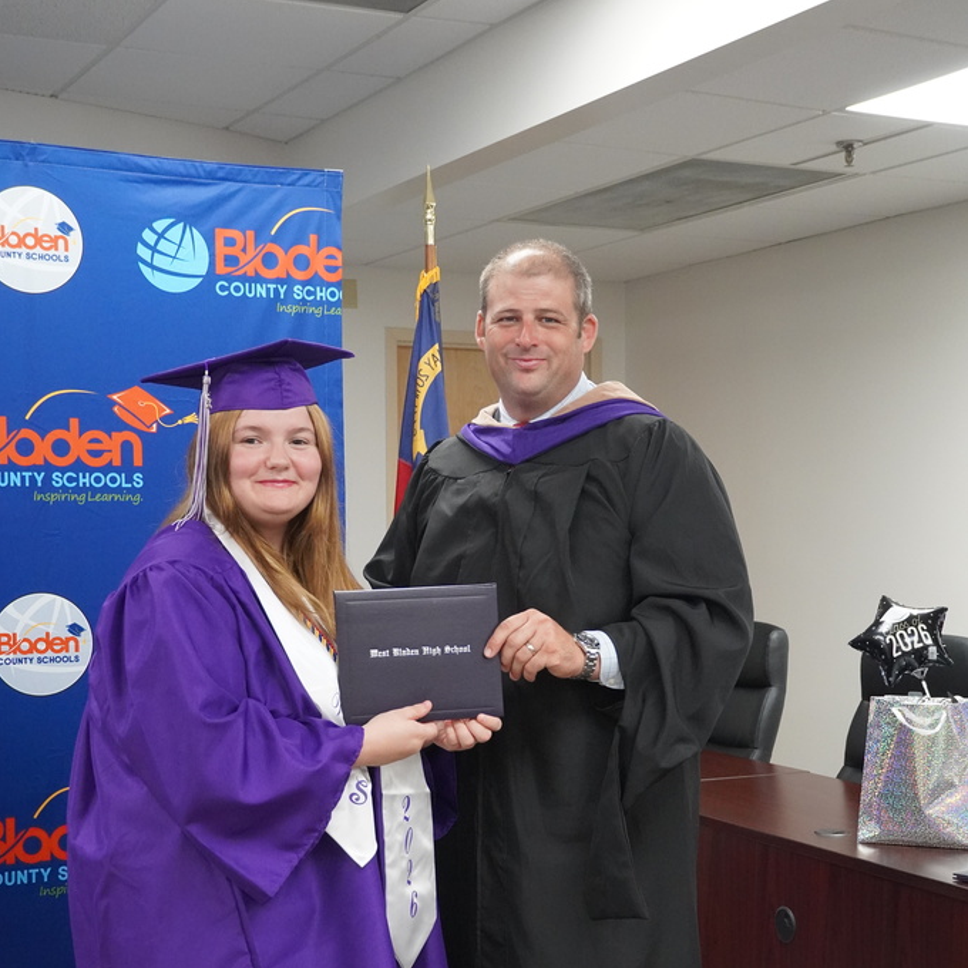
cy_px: 643
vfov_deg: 30.5
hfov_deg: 30.7
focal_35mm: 56
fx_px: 1760
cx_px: 483
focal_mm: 29
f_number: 4.5
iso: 4000
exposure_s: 1/160
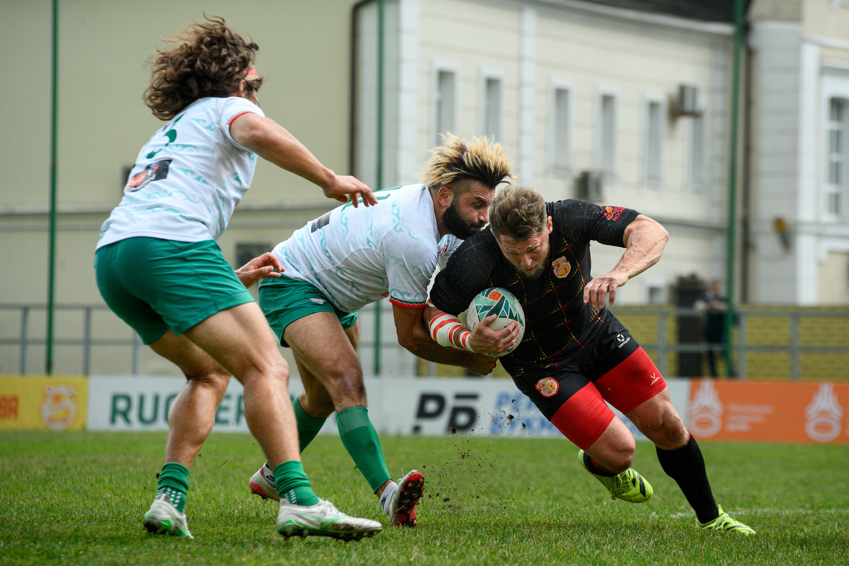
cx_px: 472
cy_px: 251
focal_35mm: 223
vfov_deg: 6.2
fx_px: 5247
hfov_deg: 9.2
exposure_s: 1/2000
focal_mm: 200
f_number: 5.6
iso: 640
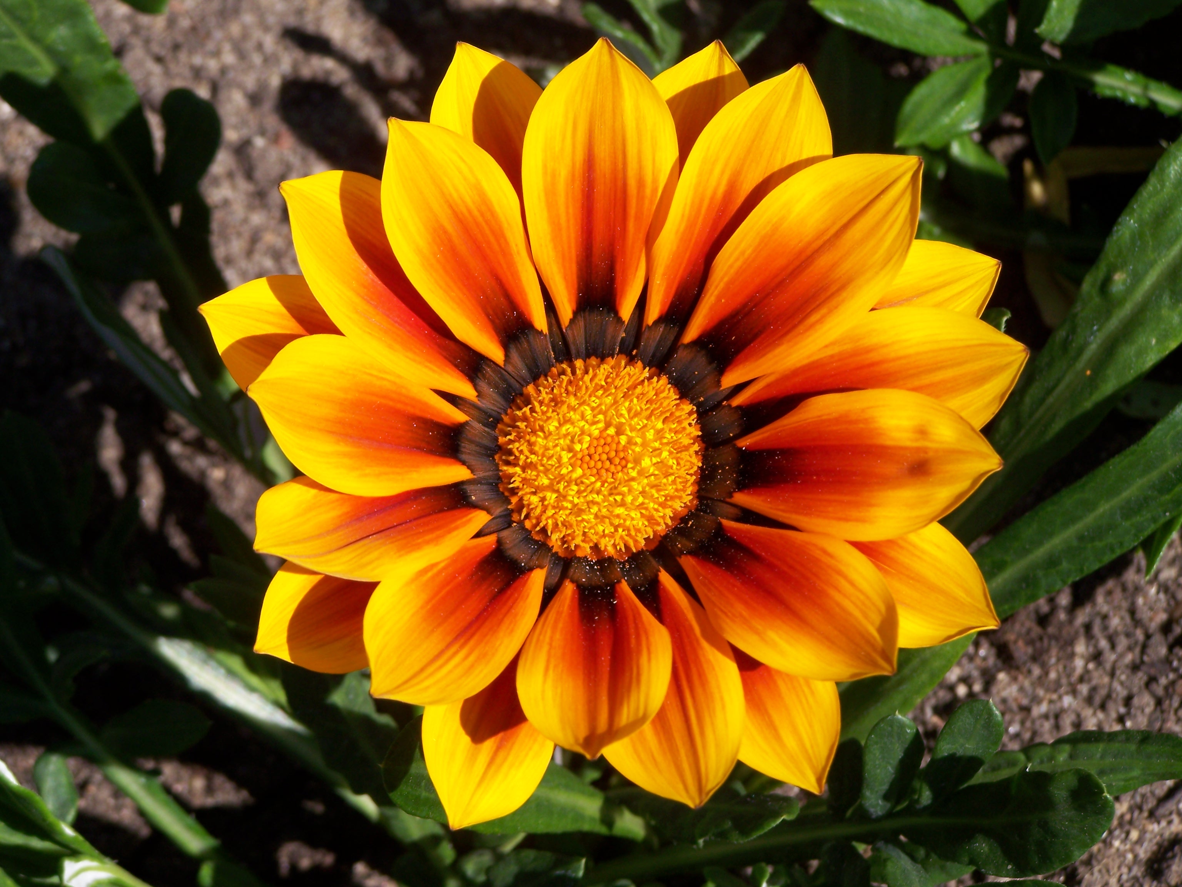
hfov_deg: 14.2
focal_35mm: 139
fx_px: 4746
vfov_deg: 10.7
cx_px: 591
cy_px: 444
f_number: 4.5
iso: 64
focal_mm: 23.1
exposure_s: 1/500
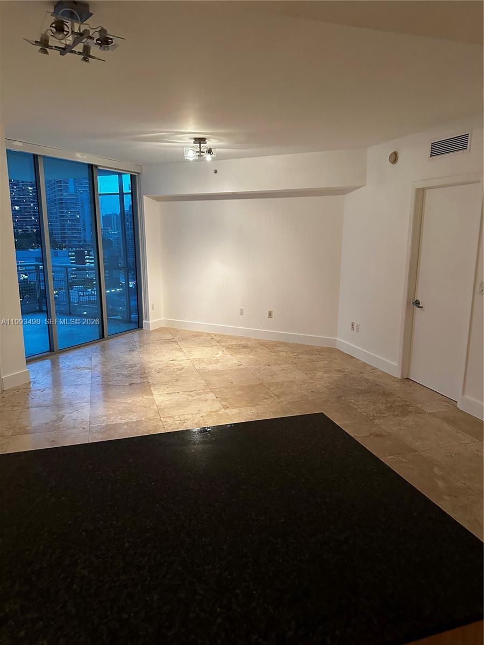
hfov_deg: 56.8
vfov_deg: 71.6
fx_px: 447
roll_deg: +0.0
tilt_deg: -10.6
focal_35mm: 24
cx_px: 242
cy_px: 322
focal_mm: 6.86
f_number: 1.78
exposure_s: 1/60
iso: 800
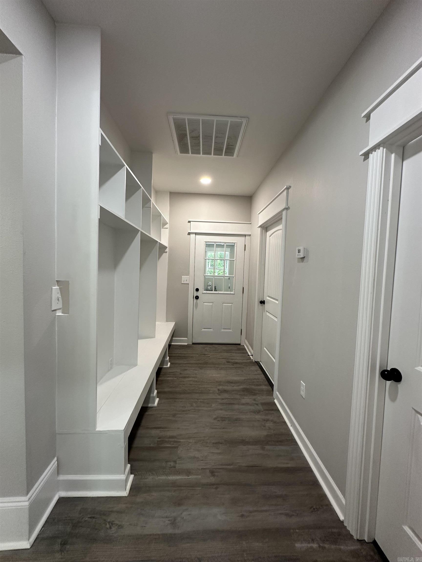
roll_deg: -2.0
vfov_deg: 102.1
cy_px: 281
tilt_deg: -2.5
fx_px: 228
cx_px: 211
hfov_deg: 85.7
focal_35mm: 14
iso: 160
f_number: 2.2
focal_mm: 2.22
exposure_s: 1/60
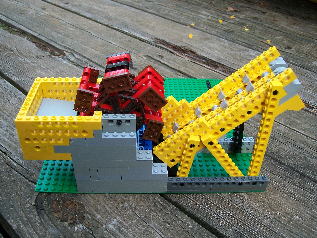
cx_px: 158
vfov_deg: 39.7
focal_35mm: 36
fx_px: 330
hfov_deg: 51.4
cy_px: 119
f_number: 2.7
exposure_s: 1/50
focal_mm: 6
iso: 80
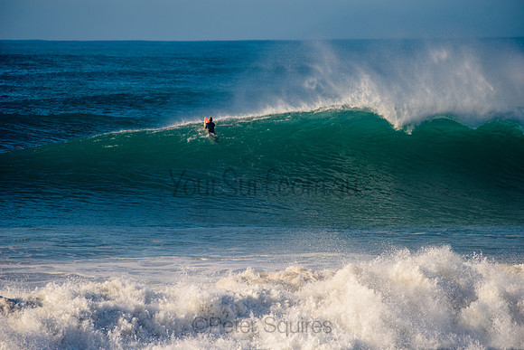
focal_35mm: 390
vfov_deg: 3.5
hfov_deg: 5.3
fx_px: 5678
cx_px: 262
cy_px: 175
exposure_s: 1/1600
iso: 125
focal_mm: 390
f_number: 5.6
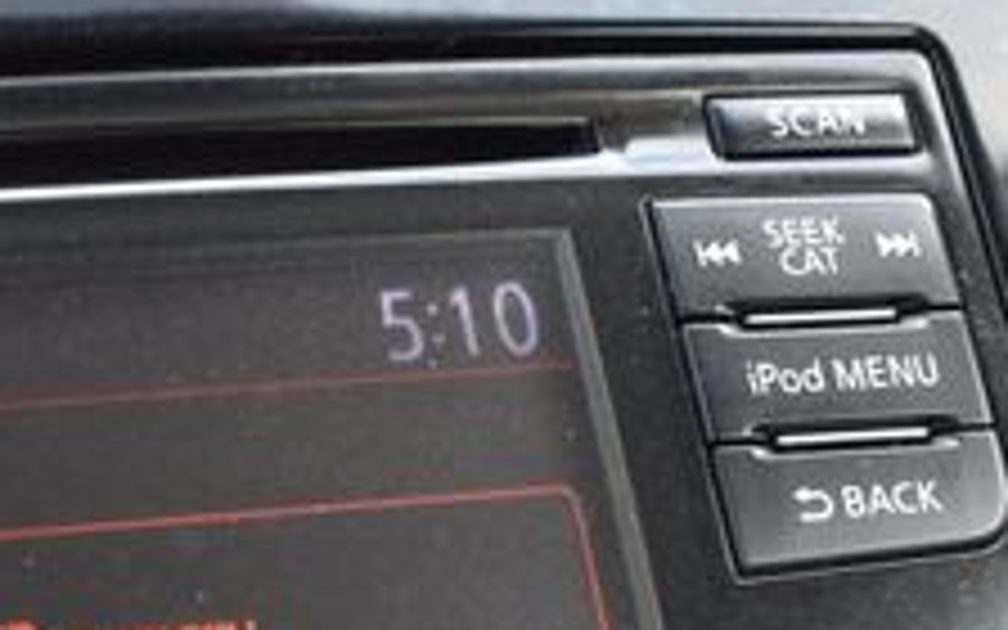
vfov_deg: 9.3
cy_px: 608
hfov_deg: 14.6
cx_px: -122
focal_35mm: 140
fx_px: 3846
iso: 400
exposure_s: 1/30
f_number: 7.1
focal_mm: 32
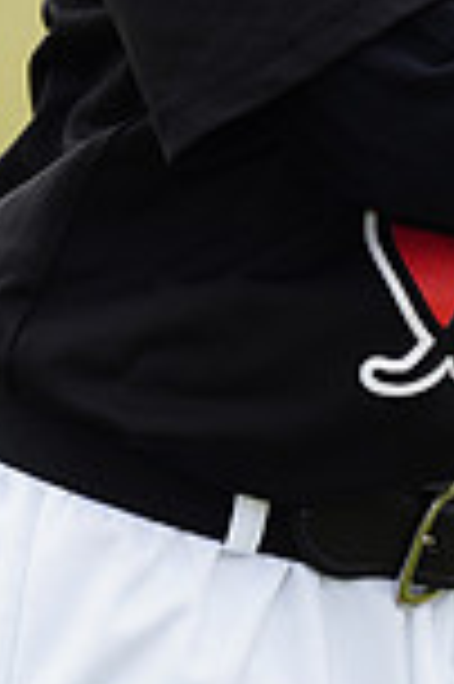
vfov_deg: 2.7
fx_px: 14276
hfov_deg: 1.8
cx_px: 330
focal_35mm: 753
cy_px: -468
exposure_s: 1/250
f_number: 5.6
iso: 100
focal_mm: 197
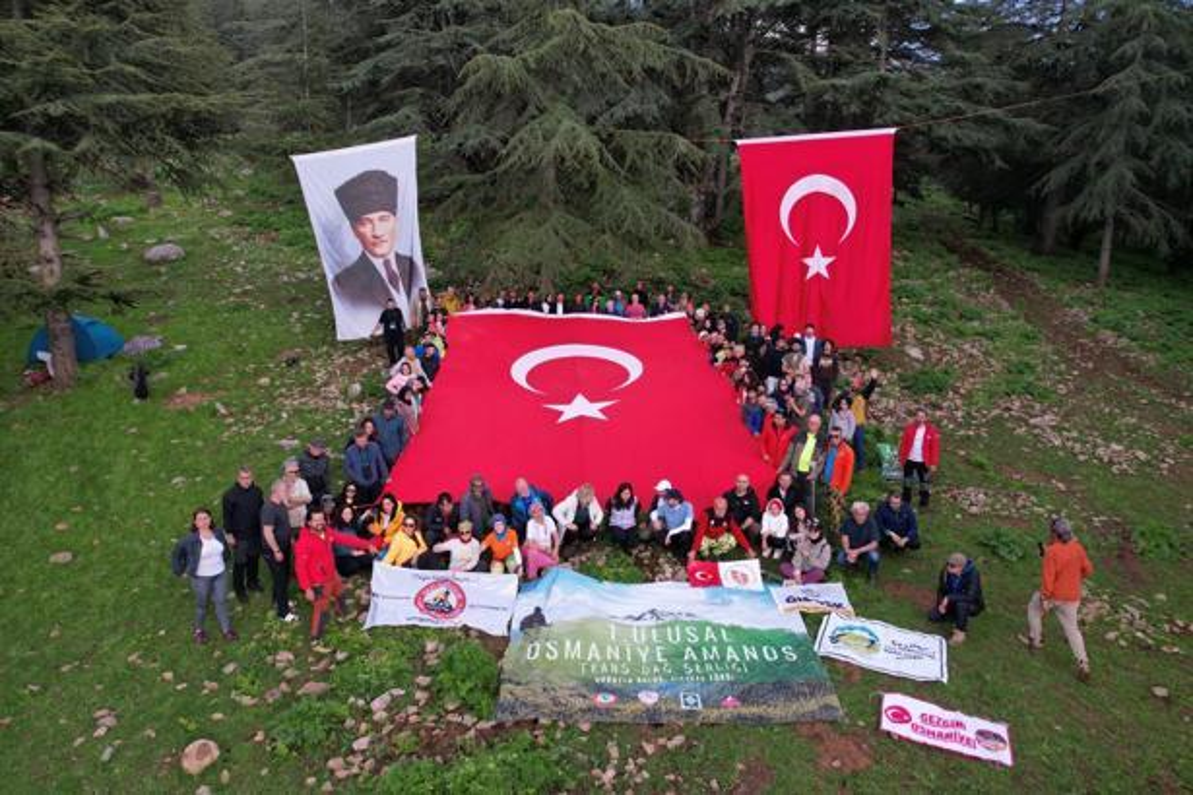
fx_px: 729
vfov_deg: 57.2
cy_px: 398
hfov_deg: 78.6
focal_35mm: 22
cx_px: 596
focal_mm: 8.38
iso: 100
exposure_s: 1/640
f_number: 2.8
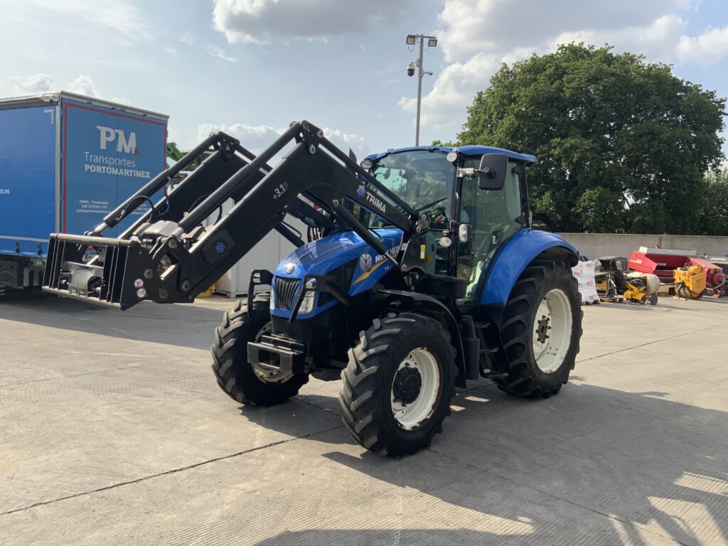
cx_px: 364
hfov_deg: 61.7
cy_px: 273
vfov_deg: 48.2
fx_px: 610
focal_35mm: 29
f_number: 1.8
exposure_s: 1/1675
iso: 16
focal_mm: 3
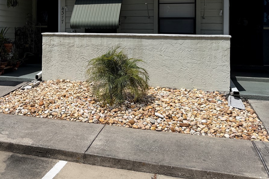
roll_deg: -1.3
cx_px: 57
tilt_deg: +1.4
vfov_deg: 28.8
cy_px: 23
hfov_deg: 41.9
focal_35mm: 45
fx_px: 336
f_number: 1.78
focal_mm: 6.76
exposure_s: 1/6711
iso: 80
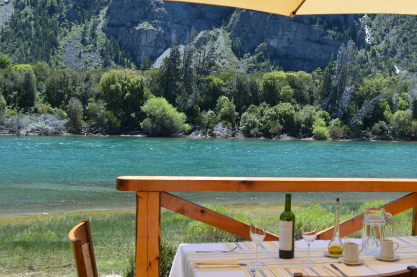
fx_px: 602
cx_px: 307
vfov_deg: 25.9
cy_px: 135
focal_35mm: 52
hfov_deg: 37.4
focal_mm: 22
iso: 100
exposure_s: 1/200
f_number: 7.1
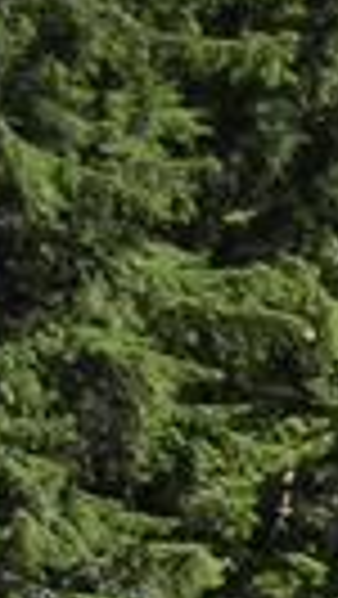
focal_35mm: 199
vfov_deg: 10.6
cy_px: 805
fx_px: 3165
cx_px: 1375
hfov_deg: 5.3
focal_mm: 5.8
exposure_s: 1/338
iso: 100
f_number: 2.8
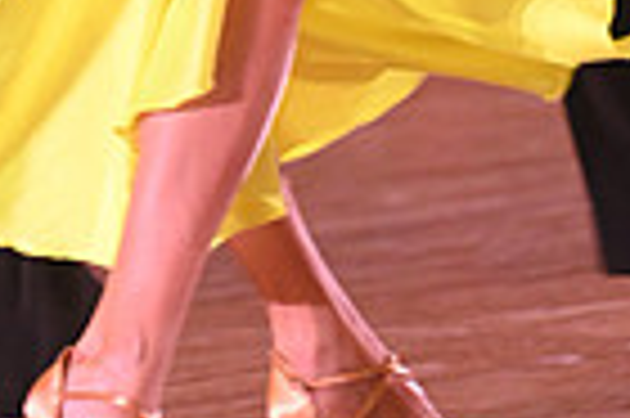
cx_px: 38
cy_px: -625
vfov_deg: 1.7
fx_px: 14473
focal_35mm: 828
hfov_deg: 2.5
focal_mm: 200
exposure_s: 1/200
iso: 2000
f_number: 4
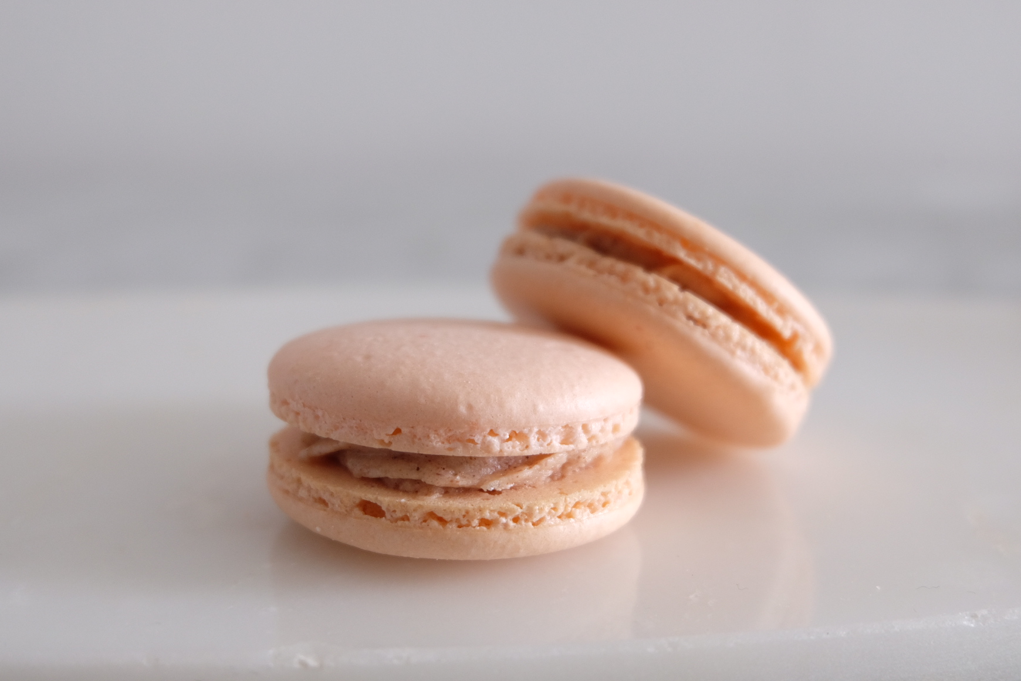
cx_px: 507
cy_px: 346
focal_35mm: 50
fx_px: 1418
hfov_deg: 39.6
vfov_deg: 27.0
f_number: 5
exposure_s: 1/20
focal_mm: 32.5
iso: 800
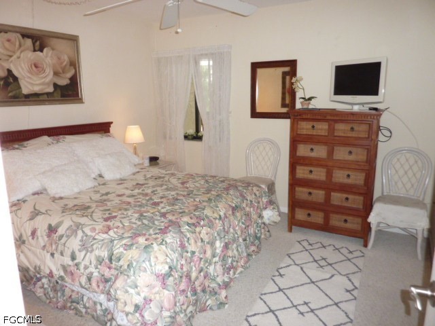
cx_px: 218
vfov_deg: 54.9
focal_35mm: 25
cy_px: 163
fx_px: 314
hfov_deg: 69.4
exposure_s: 1/60
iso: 320
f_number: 3.3
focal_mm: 4.1
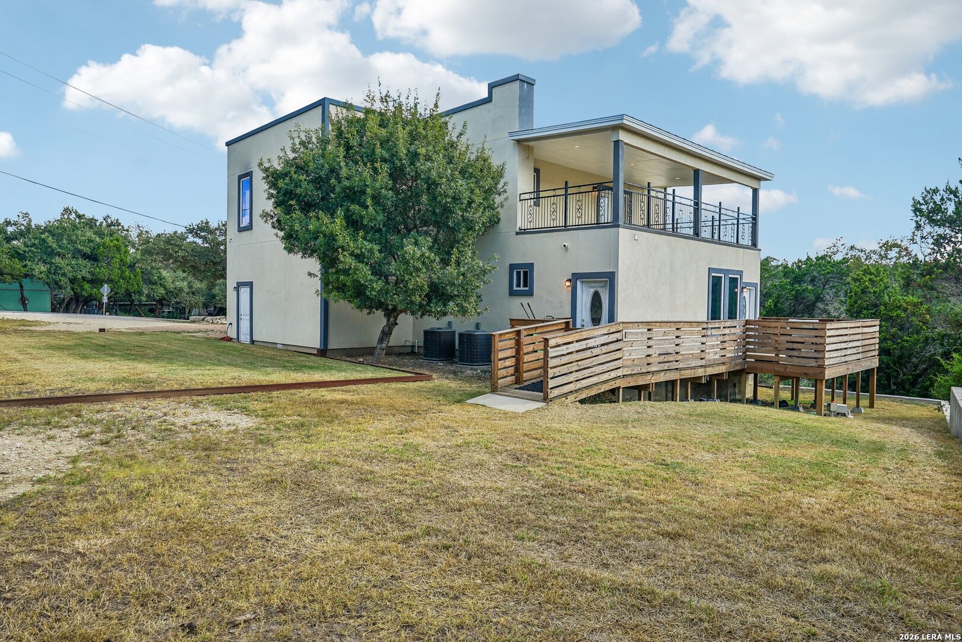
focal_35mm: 23
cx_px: 481
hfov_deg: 76.1
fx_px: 615
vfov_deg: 55.1
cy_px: 321
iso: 200
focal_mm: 23
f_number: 8
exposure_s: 1/125
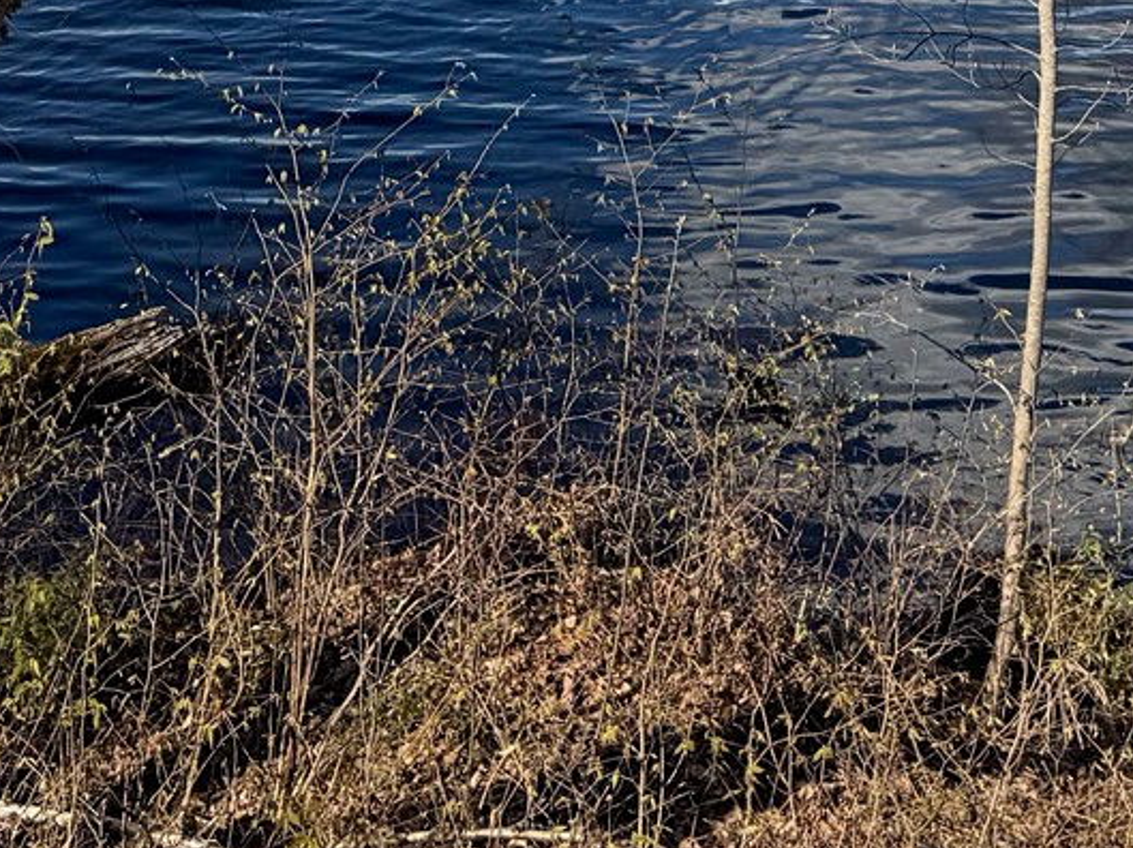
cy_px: -570
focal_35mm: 93
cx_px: 413
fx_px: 3042
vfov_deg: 14.4
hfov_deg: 21.0
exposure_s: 1/3413
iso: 80
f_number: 1.78
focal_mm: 6.76
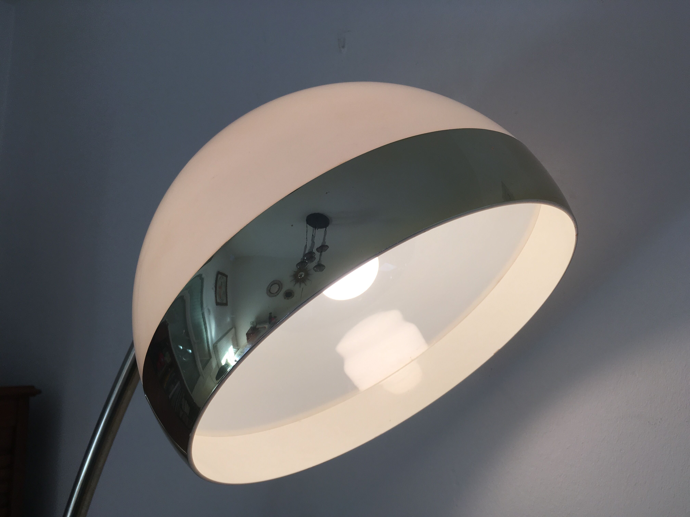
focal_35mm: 29
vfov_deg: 48.2
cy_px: 258
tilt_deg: +9.1
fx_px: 578
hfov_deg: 61.7
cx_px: 345
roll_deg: +0.3
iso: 25
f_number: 2.2
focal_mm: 4.15
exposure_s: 1/169
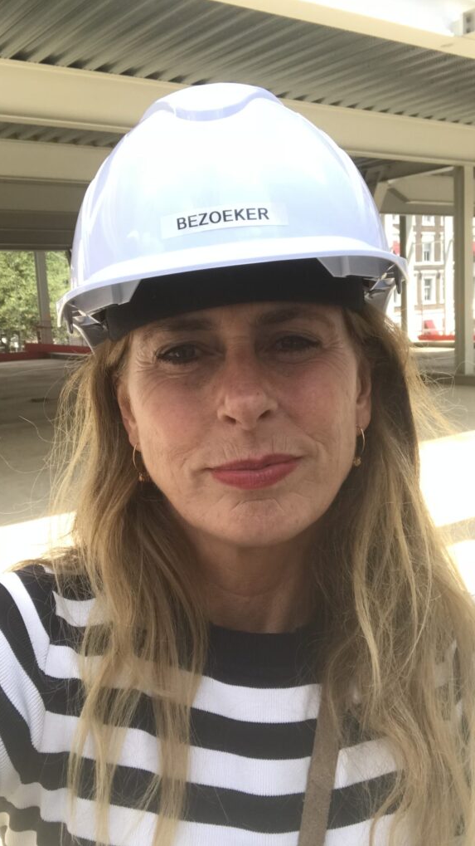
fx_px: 784
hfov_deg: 33.7
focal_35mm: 35
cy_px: 423
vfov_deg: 56.6
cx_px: 250
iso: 25
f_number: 2.2
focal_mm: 2.87
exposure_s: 1/272
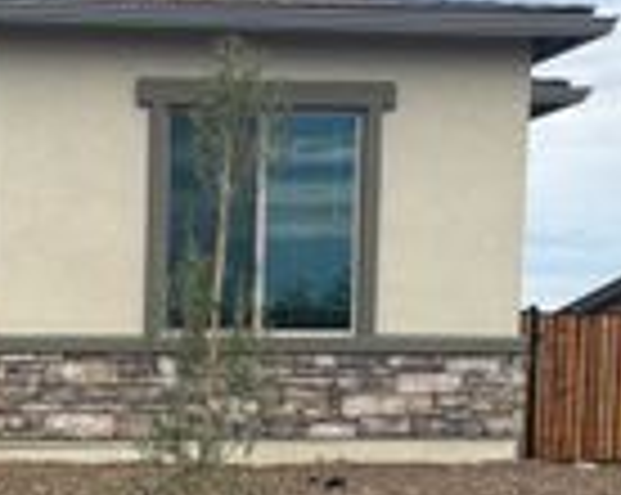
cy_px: 601
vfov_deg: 16.0
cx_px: -234
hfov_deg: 19.0
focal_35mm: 92
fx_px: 1688
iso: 50
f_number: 1.6
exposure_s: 1/3623
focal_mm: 5.96
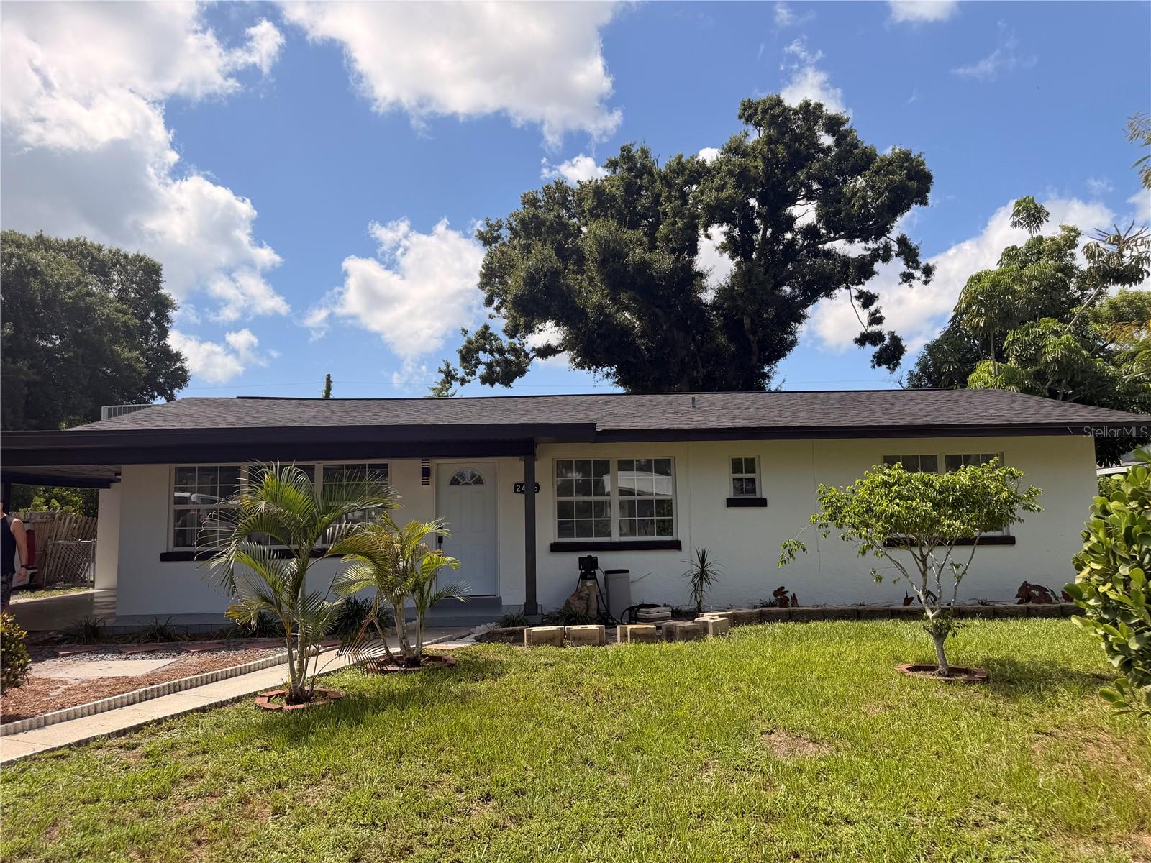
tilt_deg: +6.0
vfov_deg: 56.8
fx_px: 798
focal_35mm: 24
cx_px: 576
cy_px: 432
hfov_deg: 71.6
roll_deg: +1.4
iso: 80
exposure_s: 1/5319
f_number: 1.78
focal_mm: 6.76
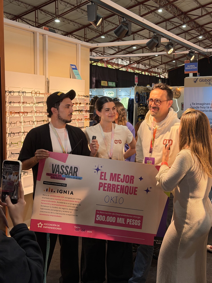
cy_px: 142
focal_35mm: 48
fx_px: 392
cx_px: 106
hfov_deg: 30.3
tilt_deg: -4.9
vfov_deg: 39.7
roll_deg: -0.1
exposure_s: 1/114
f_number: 1.78
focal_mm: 6.76
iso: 125
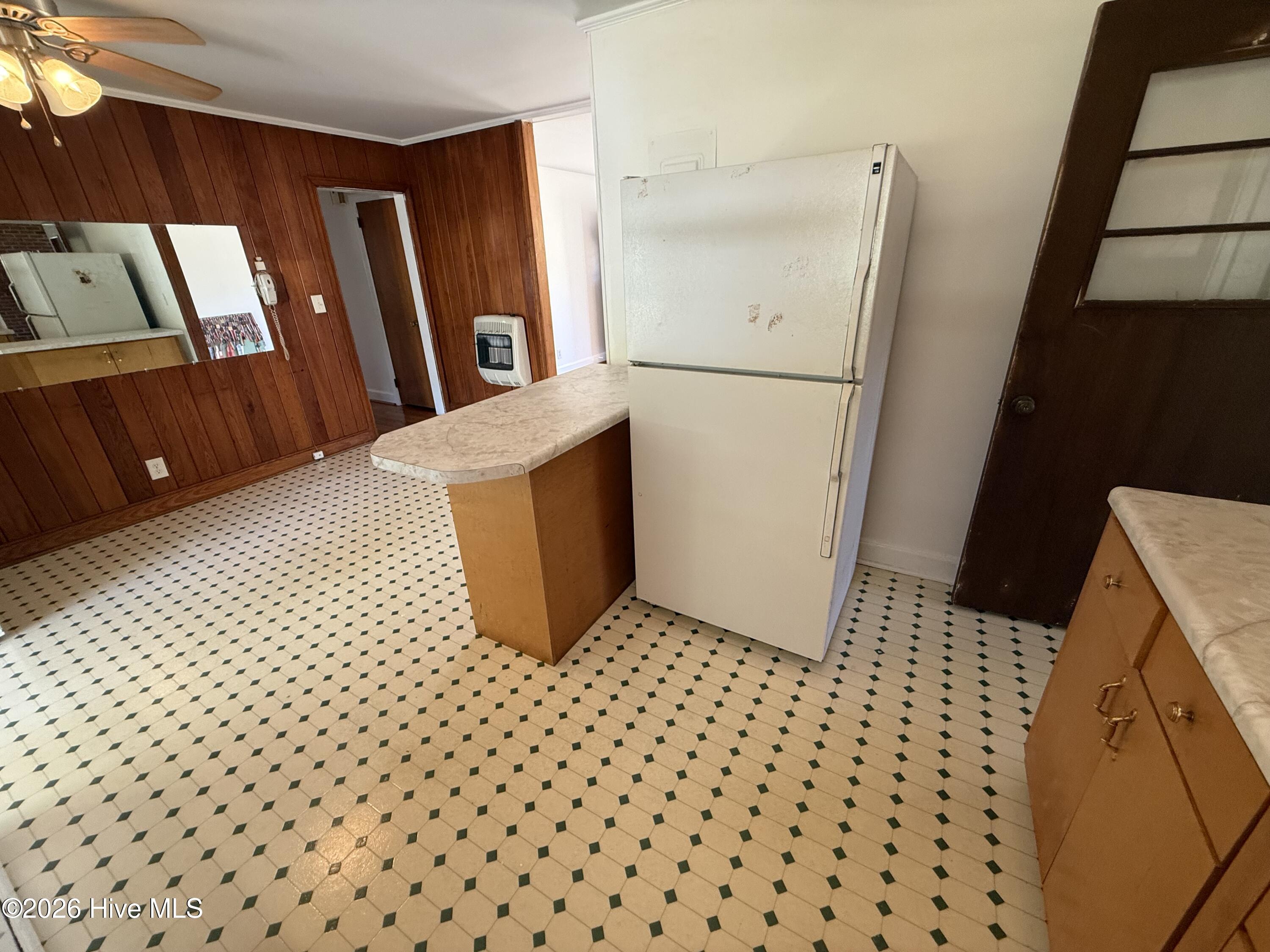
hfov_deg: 102.1
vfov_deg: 85.7
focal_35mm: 14
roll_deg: +2.8
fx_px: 514
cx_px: 635
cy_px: 476
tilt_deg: -22.6
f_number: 2.2
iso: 250
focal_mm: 2.22
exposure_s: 1/60
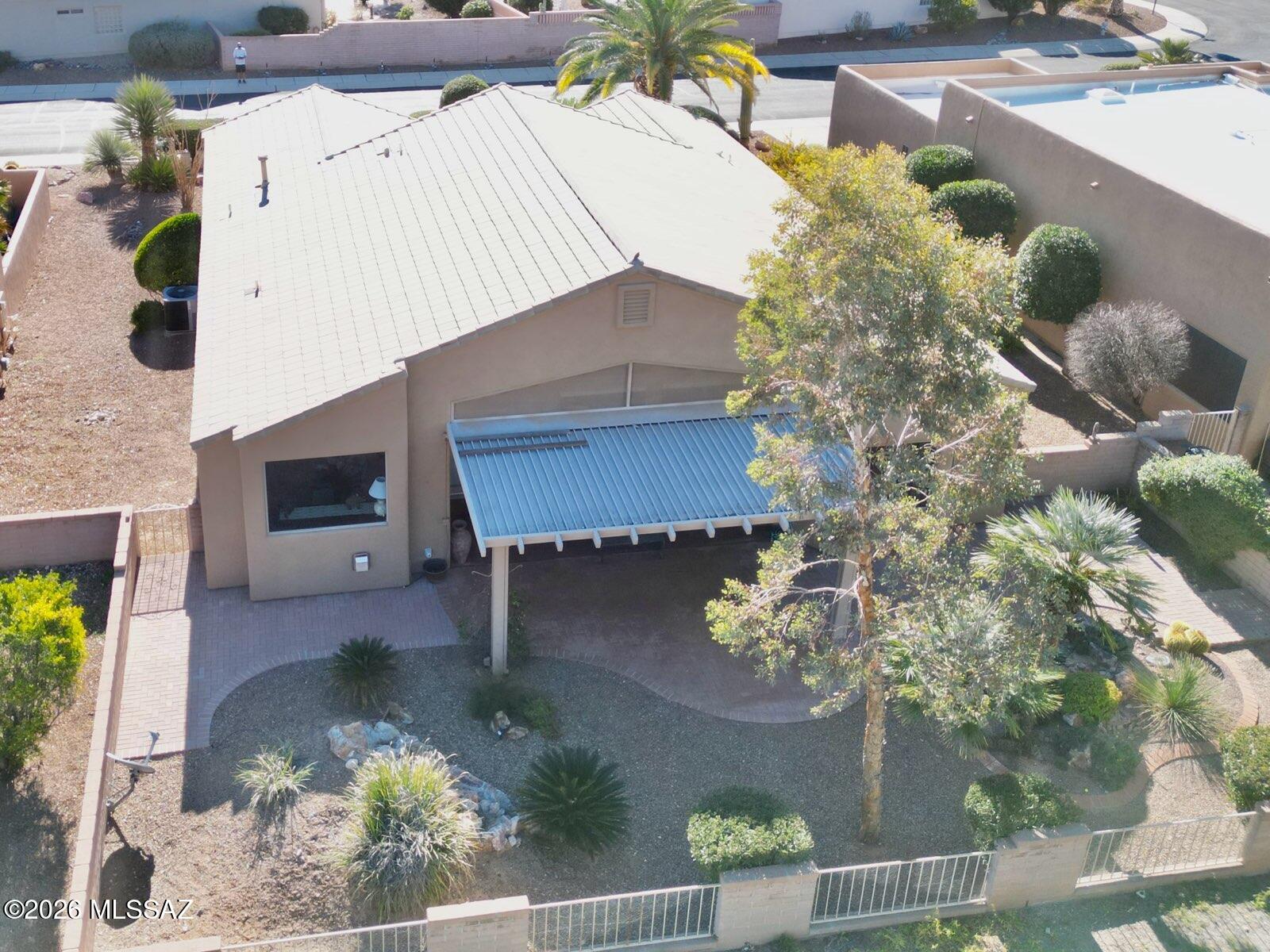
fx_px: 881
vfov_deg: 56.8
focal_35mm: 24
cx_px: 635
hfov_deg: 71.6
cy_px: 476
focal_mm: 6.72
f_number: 1.7
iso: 160
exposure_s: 1/320
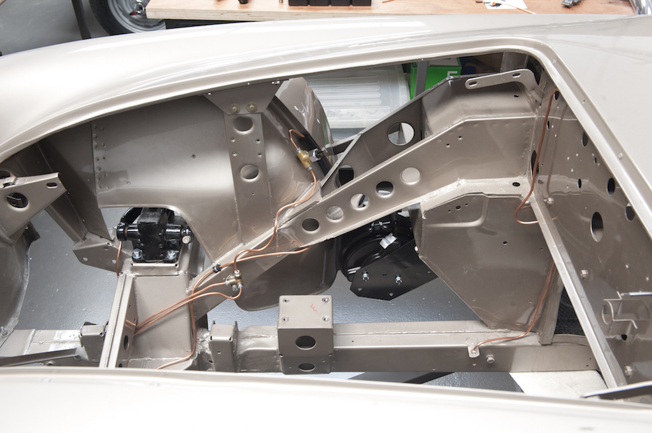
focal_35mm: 36
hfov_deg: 53.2
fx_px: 651
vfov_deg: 36.8
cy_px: 216
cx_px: 326
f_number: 7.1
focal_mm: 36
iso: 3200
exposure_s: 1/100
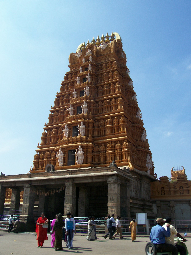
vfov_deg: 54.0
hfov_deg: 41.8
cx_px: 96
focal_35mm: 34
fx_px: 250
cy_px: 128
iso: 80
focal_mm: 5.6
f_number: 5.1
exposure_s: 1/504
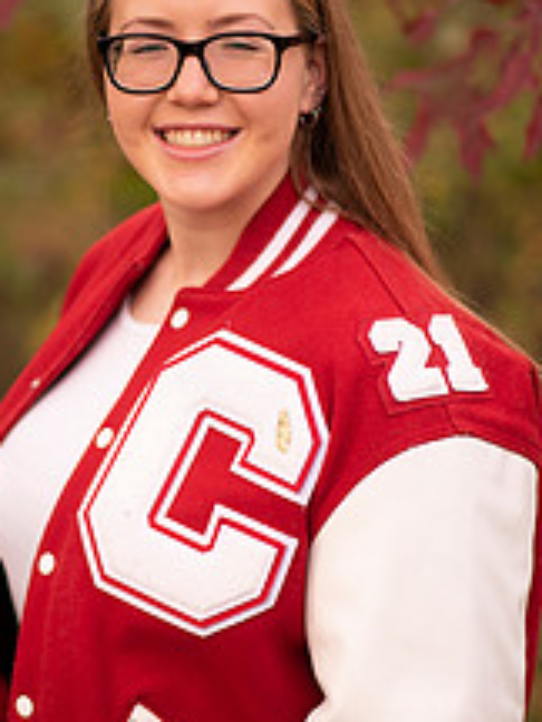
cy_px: 364
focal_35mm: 170
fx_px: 3549
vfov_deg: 11.6
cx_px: 137
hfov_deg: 8.7
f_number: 1.8
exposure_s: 1/1250
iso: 100
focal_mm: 85
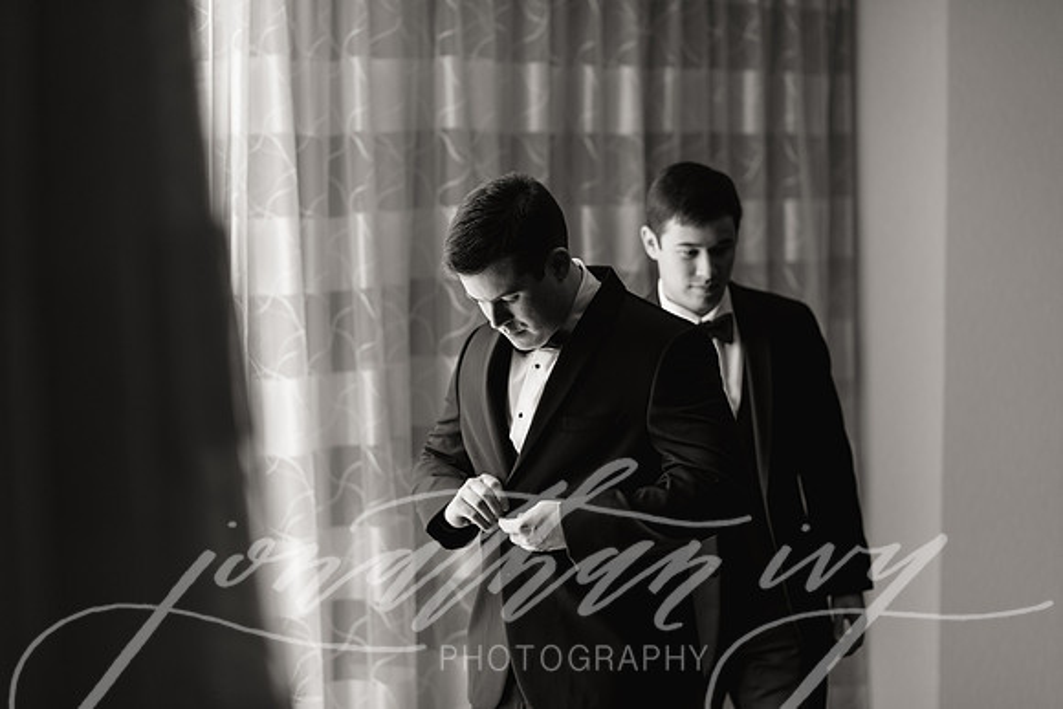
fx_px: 2510
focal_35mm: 85
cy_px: 354
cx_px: 532
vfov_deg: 16.1
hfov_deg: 23.9
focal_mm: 85
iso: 400
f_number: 2.2
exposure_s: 1/320
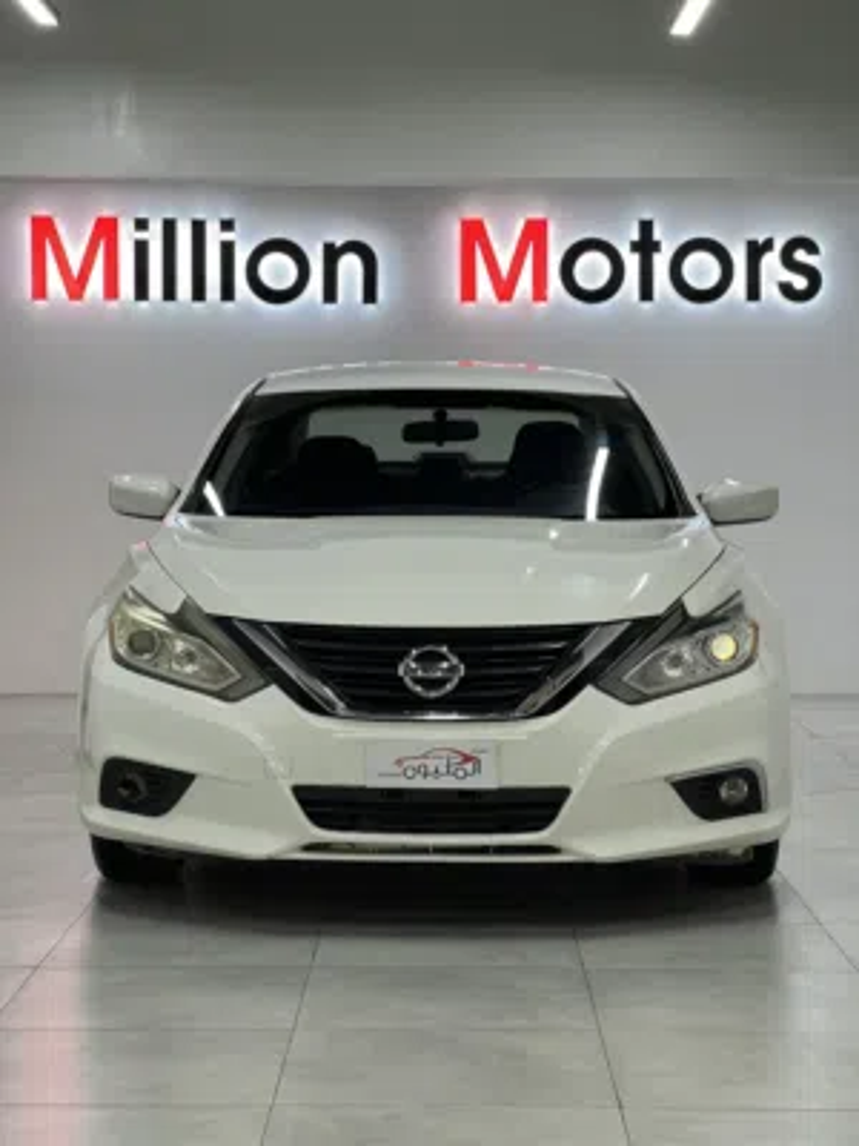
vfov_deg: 25.3
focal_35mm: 77
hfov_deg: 19.1
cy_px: 573
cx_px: 430
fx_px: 2548
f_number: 2.8
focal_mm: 9
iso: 250
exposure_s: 1/50
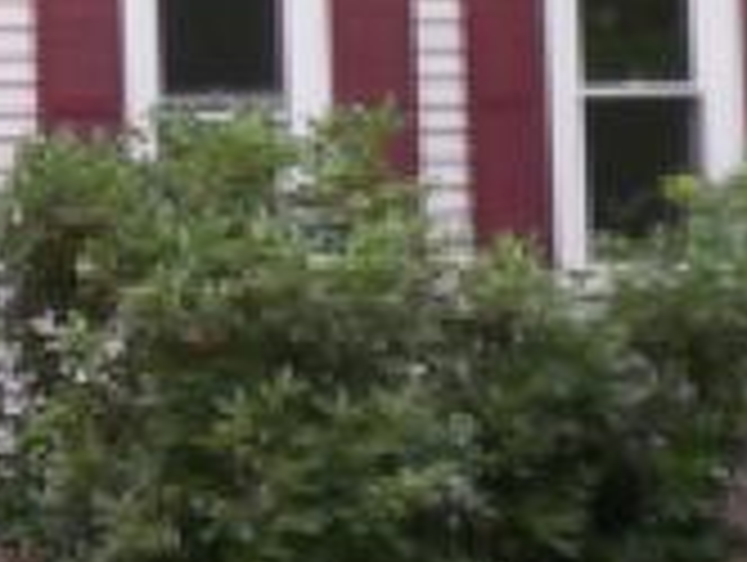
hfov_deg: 6.2
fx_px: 6526
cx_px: -1107
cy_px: -411
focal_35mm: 302
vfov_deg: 4.9
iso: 50
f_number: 4
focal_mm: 8
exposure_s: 1/60
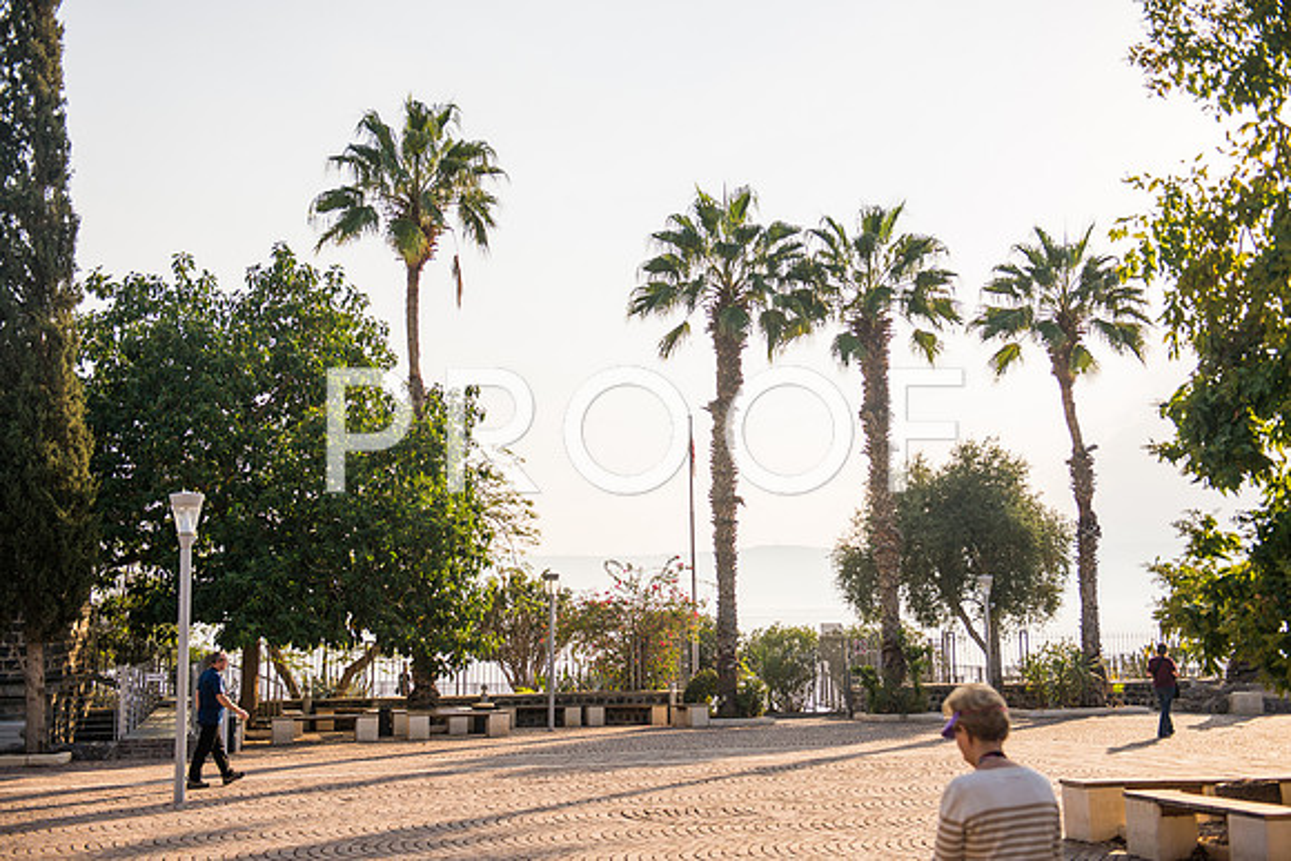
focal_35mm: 42
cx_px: 646
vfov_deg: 31.9
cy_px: 430
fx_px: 1506
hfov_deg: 46.4
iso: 100
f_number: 2.8
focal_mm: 42
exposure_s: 1/1600
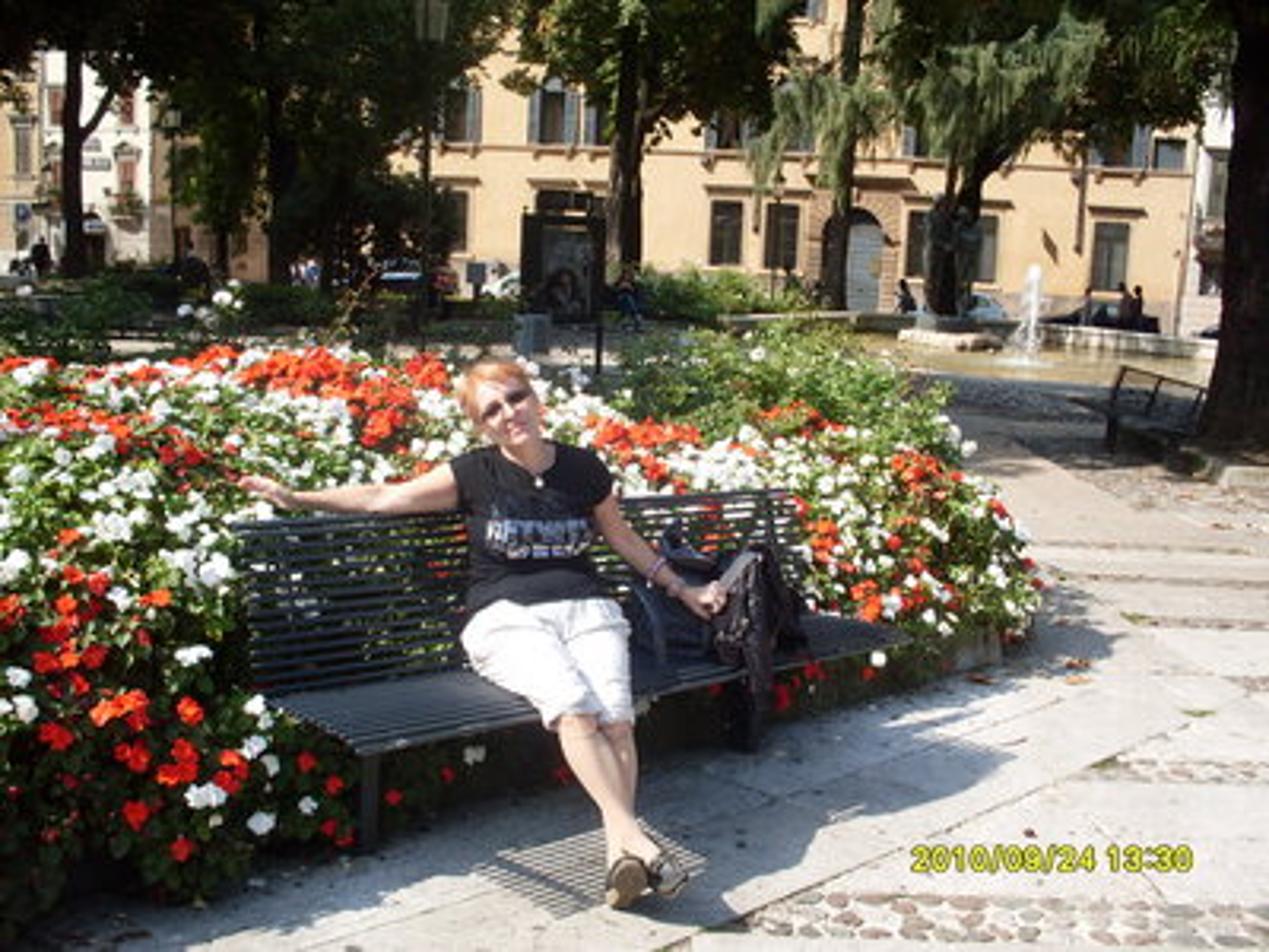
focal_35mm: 38
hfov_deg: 49.0
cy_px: 476
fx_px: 1393
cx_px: 634
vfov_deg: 37.7
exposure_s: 1/90
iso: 80
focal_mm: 6.3
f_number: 8.4
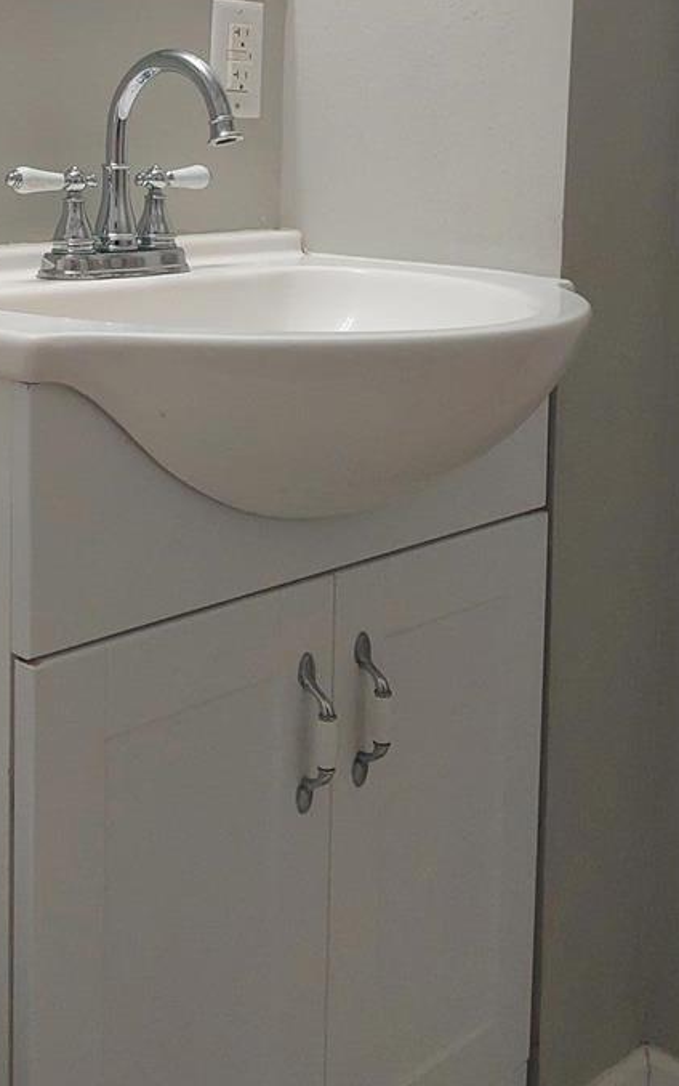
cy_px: 253
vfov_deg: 42.8
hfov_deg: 27.5
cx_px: 56
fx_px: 1332
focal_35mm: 45
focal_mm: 5.23
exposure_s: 1/120
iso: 250
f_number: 1.8
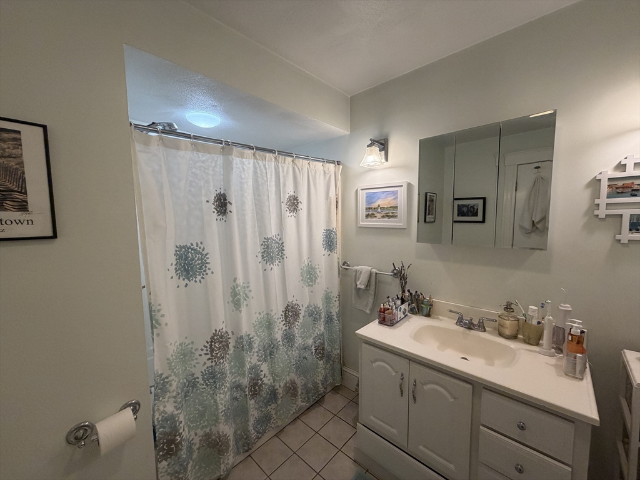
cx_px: 320
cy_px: 240
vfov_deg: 85.7
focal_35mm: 14
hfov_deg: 102.1
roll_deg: +0.2
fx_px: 259
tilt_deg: -5.2
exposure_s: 1/120
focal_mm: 2.22
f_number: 2.2
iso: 320
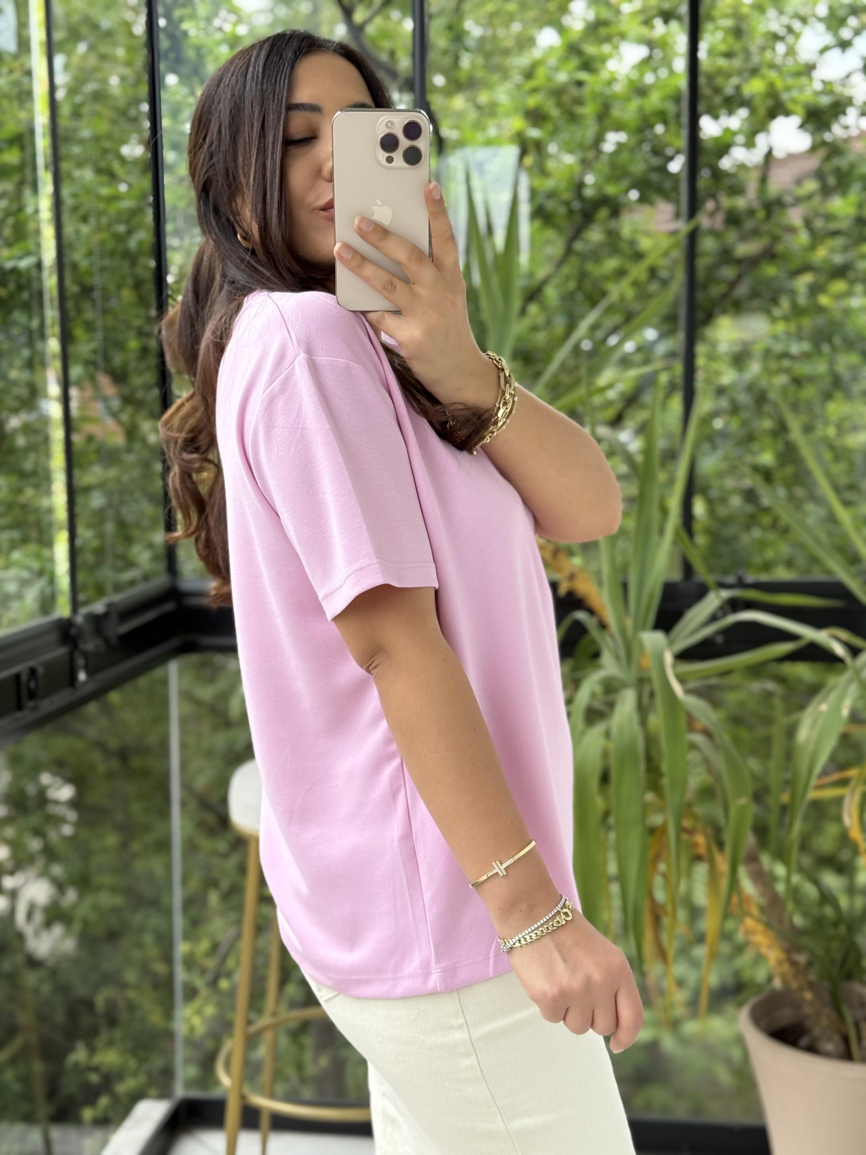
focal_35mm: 48
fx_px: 1601
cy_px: 578
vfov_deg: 39.7
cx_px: 433
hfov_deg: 30.3
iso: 80
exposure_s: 1/363
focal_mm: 6.76
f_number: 1.78
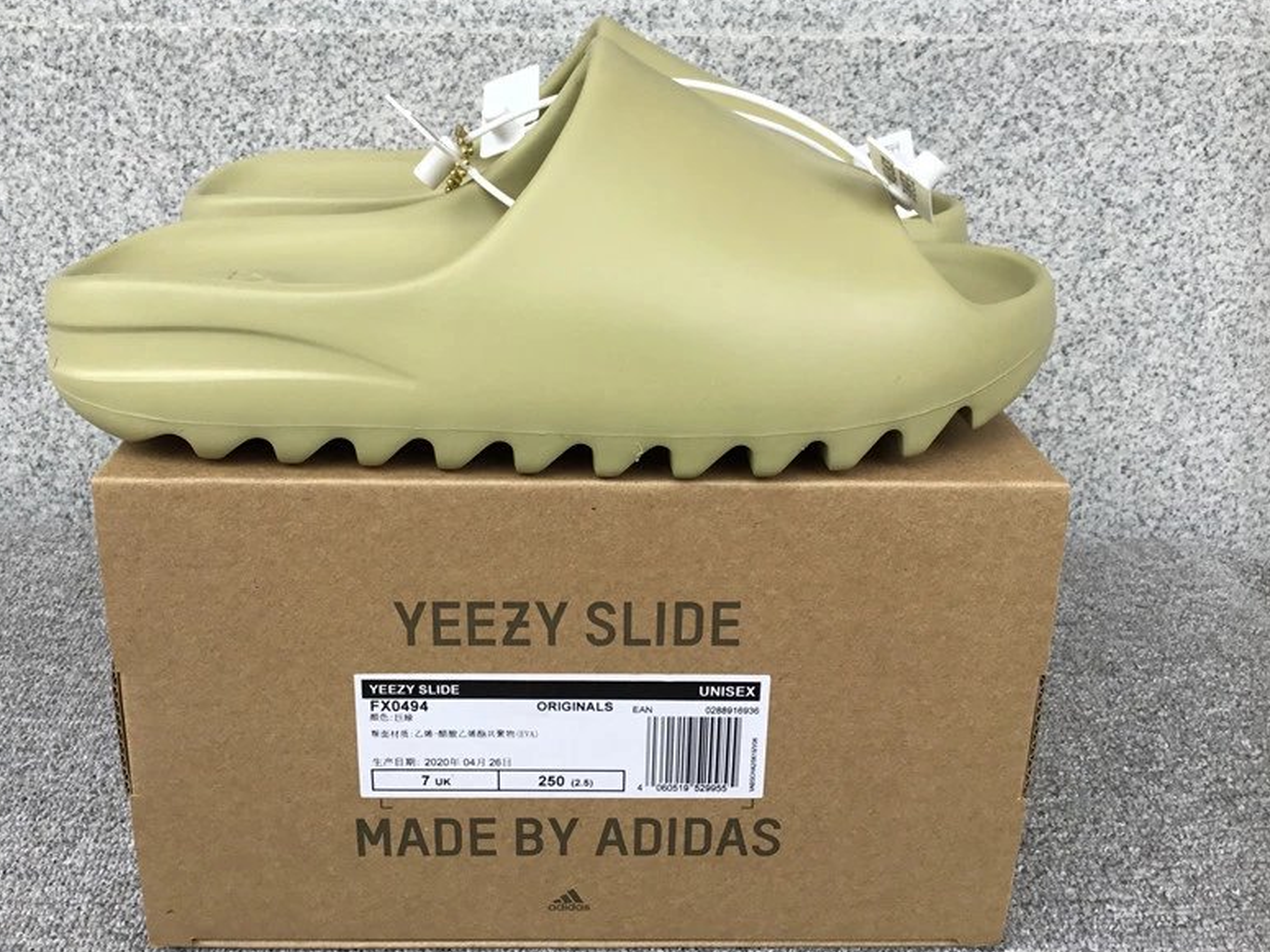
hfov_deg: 51.3
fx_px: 1321
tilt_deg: -19.4
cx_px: 569
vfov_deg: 39.6
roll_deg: -0.1
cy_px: 427
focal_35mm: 36
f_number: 2.4
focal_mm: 3.3
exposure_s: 1/128
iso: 25
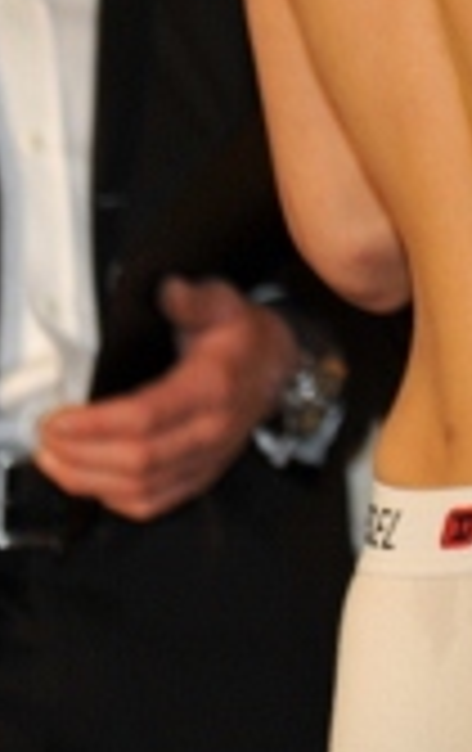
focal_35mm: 341
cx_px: 796
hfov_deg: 3.8
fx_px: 6988
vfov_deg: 6.1
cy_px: -342
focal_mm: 70
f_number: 2.8
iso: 500
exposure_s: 1/160
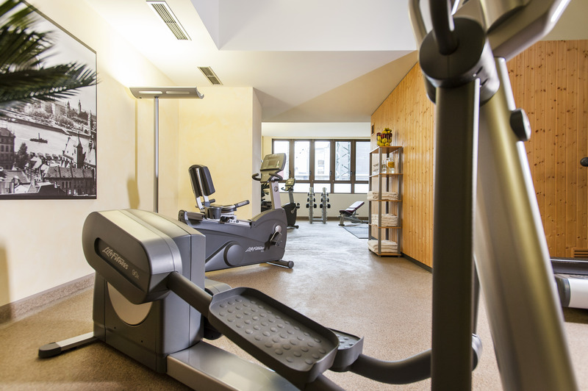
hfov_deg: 84.0
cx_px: 294
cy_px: 196
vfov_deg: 61.8
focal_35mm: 20
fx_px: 326
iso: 200
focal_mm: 20
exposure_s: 1/15
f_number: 4
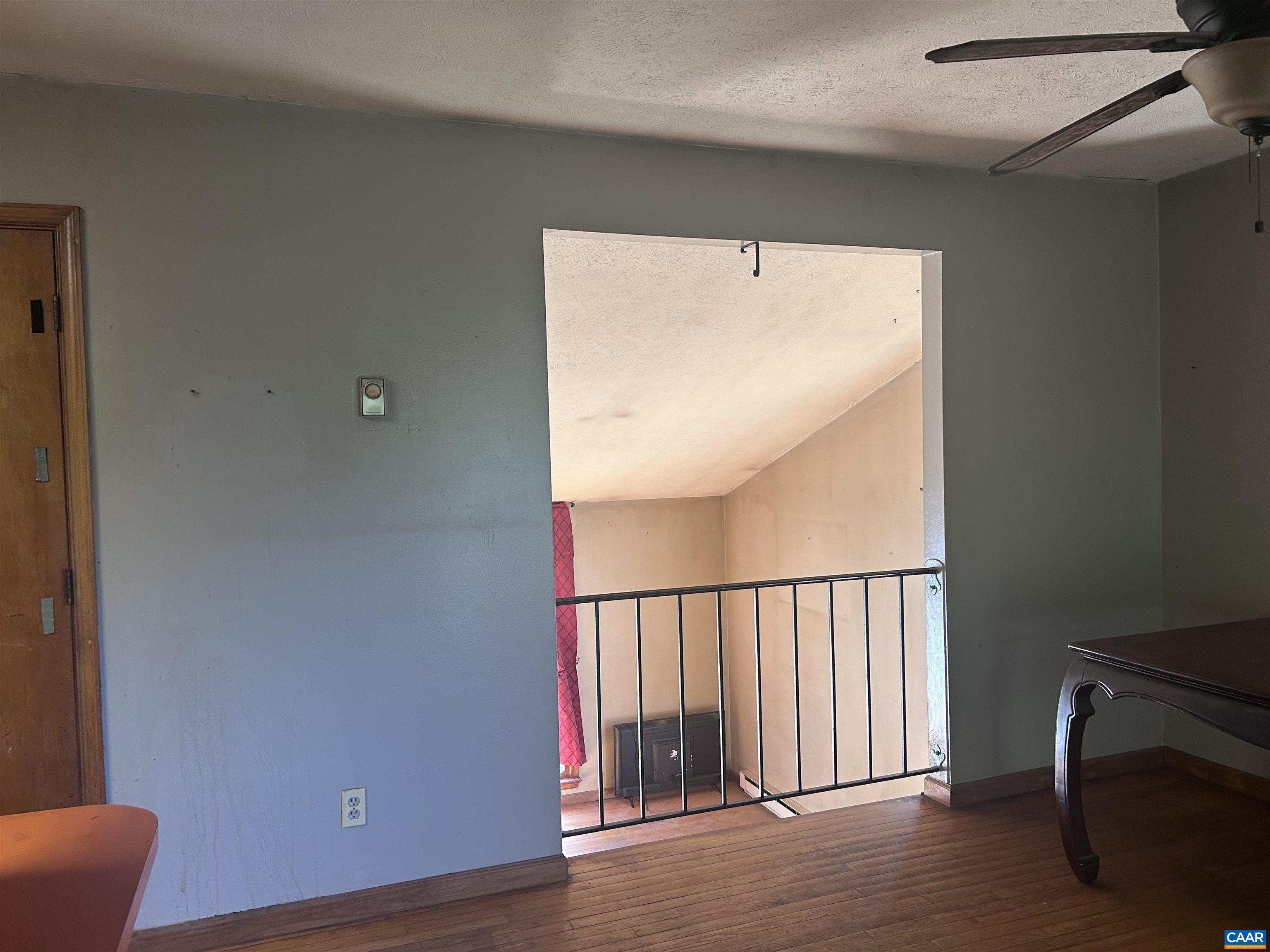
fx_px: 954
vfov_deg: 53.1
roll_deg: +1.5
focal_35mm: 26
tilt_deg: -1.7
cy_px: 476
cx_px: 635
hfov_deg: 67.3
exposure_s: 1/60
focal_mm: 5.7
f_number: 1.5
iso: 100
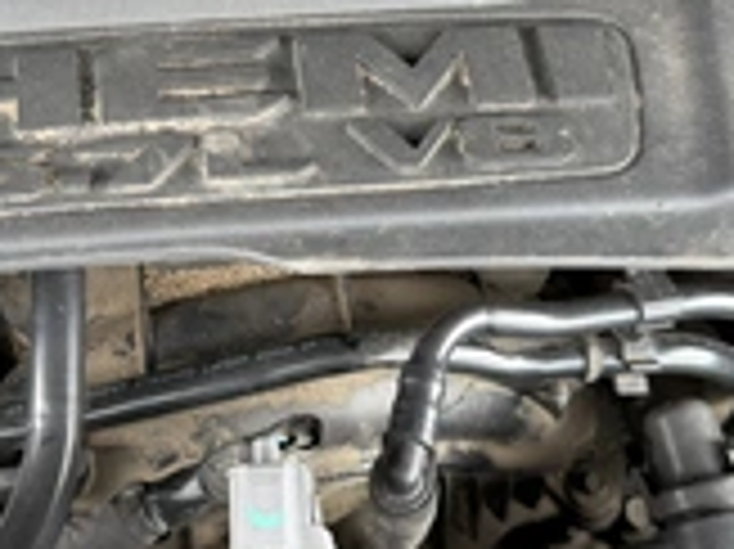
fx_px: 1250
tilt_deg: -64.0
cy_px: 112
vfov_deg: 24.4
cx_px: 234
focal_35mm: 59
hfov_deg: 32.4
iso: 250
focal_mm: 6.76
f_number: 1.78
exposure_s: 1/60
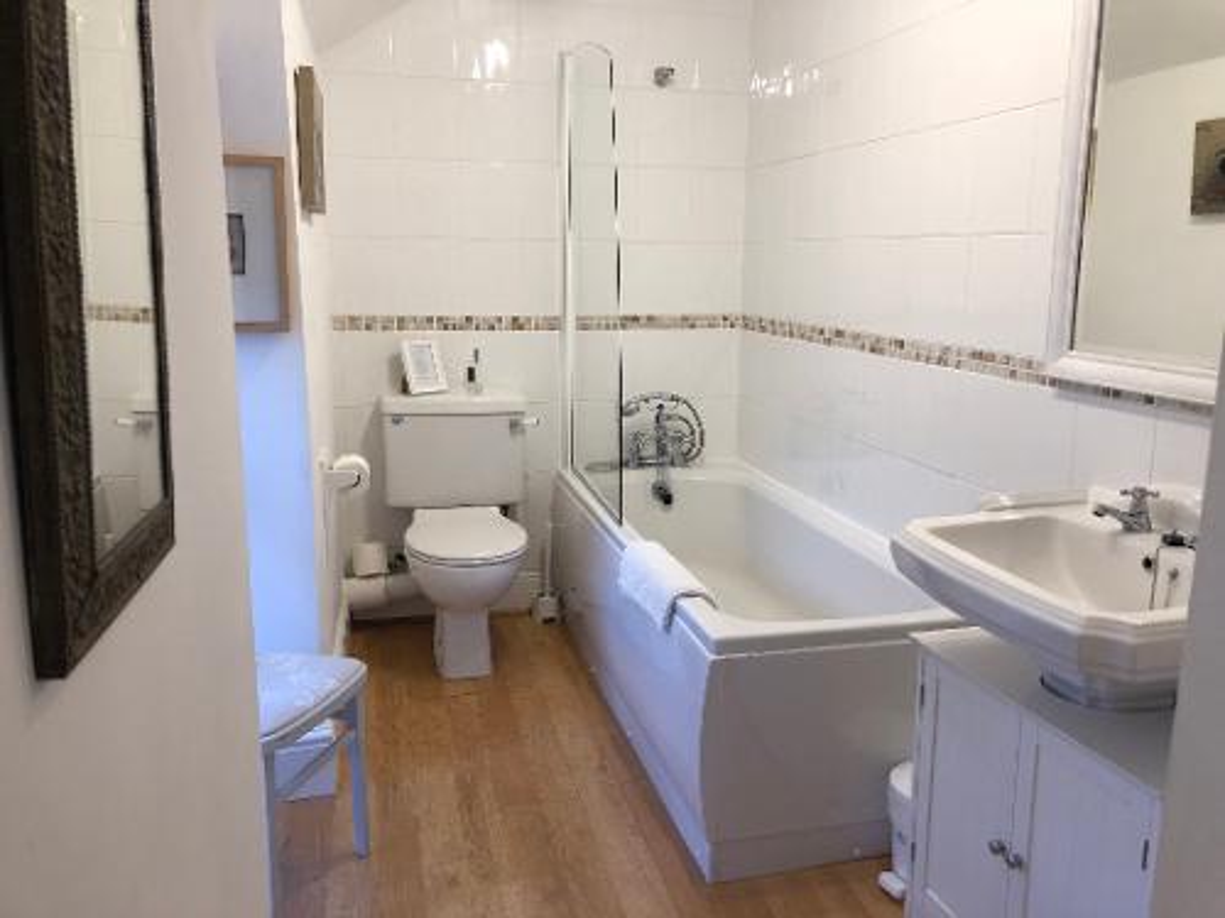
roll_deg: -0.9
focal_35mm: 28
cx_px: 612
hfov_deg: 63.4
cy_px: 459
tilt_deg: -11.4
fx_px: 991
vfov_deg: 49.7
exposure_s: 1/33
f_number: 1.8
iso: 32
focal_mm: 4
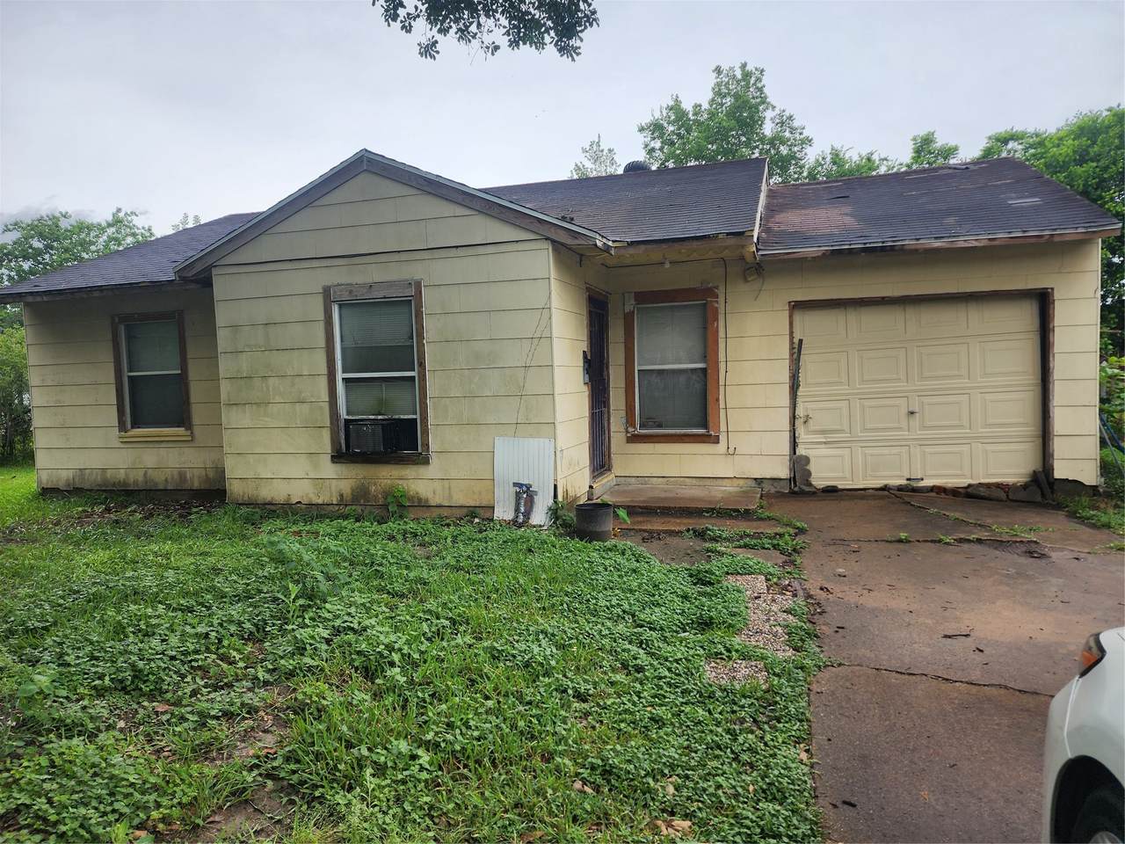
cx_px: 562
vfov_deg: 58.9
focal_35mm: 23
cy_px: 422
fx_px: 747
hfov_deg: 73.9
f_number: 1.8
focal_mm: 6.4
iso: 12
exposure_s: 1/841
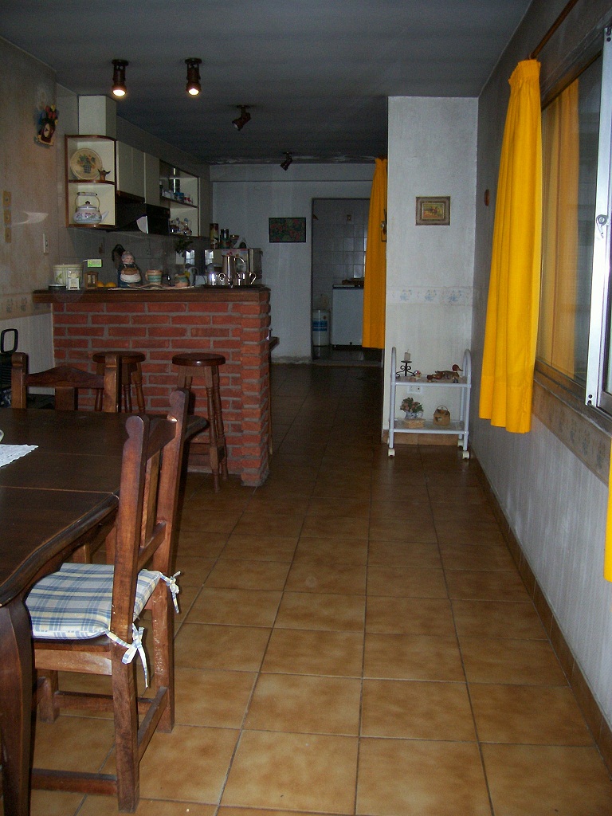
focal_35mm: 34
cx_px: 306
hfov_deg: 41.8
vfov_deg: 54.0
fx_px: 801
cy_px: 408
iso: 140
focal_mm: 5.6
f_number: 2.7
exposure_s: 1/112
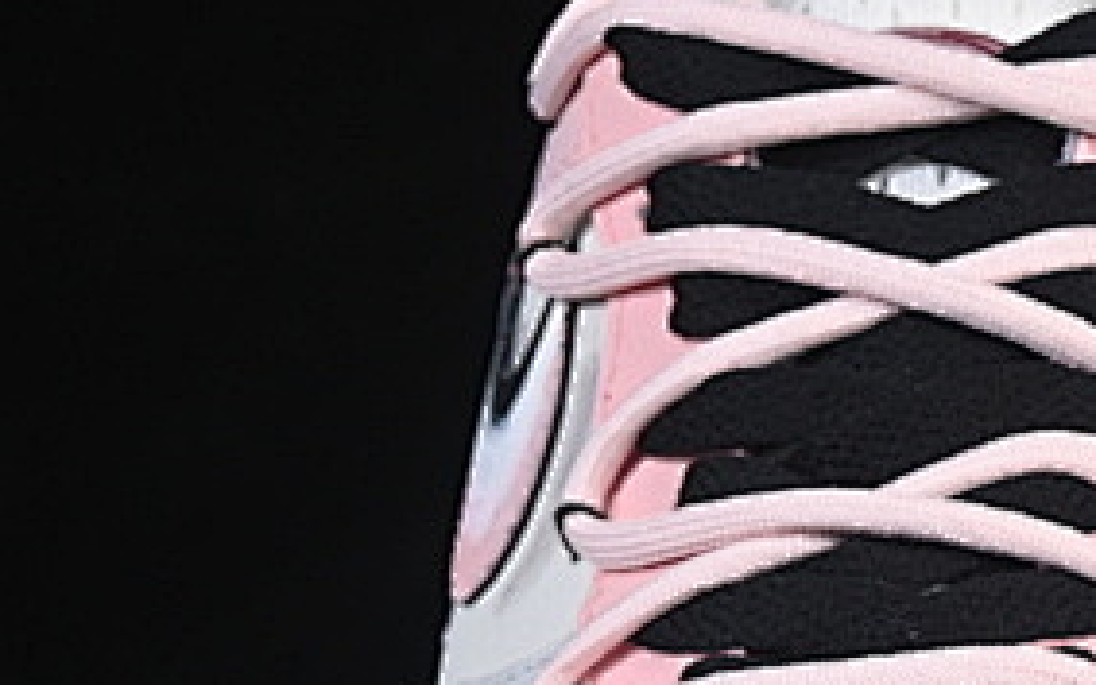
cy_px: 952
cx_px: 1344
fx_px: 8724
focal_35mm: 292
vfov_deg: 4.5
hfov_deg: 7.1
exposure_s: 1/80
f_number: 8
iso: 160
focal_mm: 50
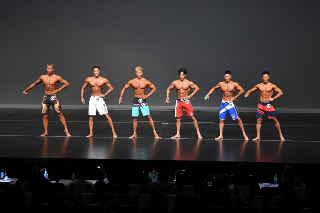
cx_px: 160
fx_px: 1093
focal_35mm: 123
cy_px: 106
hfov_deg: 16.7
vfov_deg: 11.1
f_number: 5.6
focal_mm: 82
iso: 2500
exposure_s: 1/400
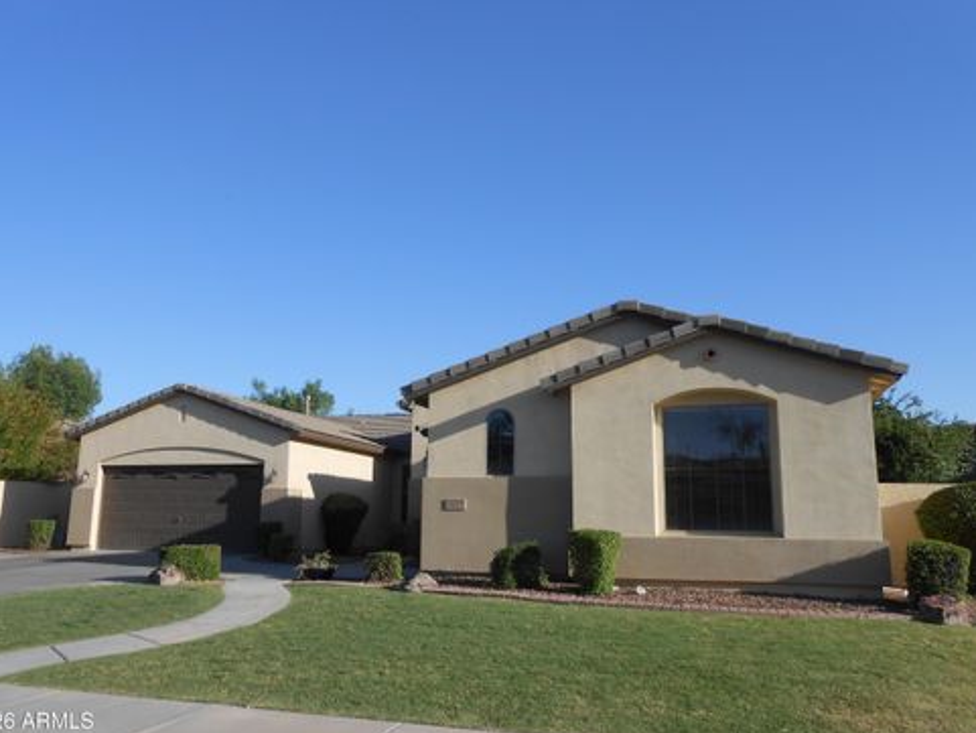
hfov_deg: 65.3
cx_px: 473
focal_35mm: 27
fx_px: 761
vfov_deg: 51.4
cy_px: 375
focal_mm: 4.6
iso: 80
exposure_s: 1/800
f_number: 3.5
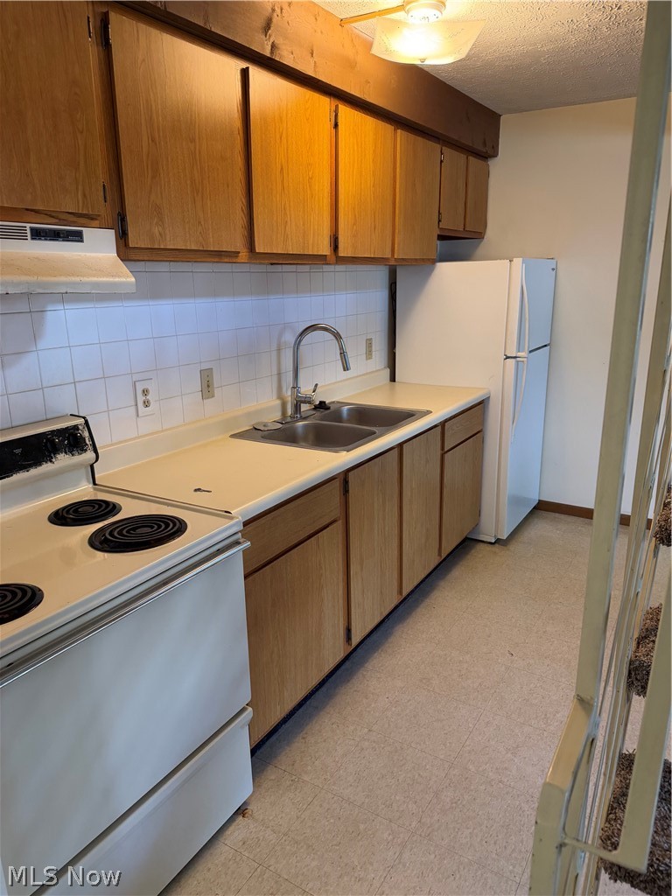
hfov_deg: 56.8
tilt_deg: -15.2
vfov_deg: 71.6
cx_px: 336
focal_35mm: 24
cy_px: 448
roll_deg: +0.5
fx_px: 621
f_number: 1.78
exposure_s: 1/120
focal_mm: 6.76
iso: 200
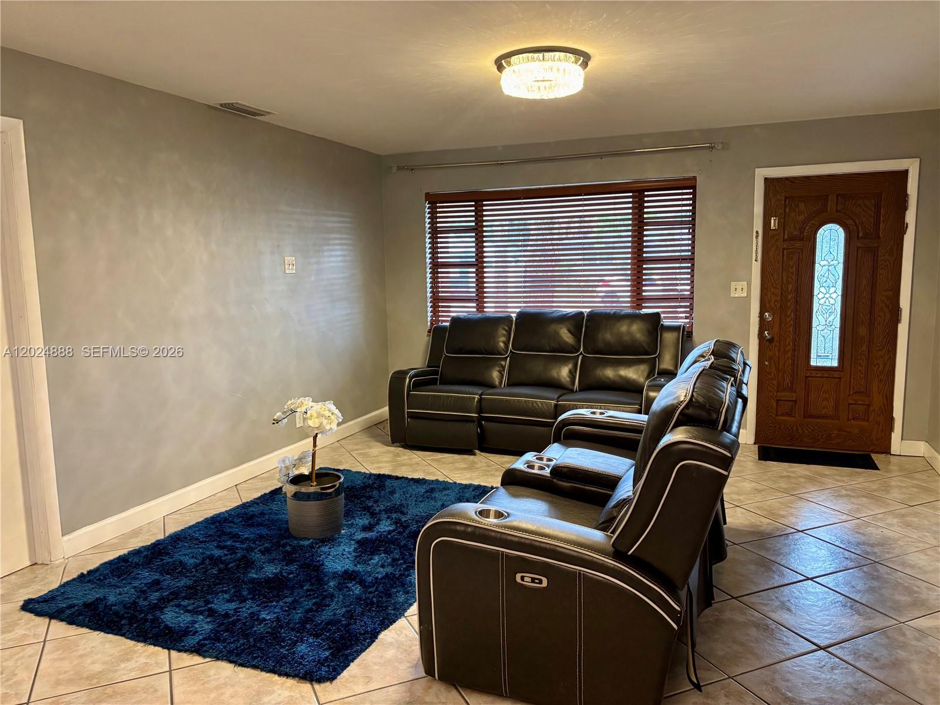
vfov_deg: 53.1
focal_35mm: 26
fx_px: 706
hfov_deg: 67.3
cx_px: 470
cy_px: 352
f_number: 1.6
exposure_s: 1/60
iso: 400
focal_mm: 5.96
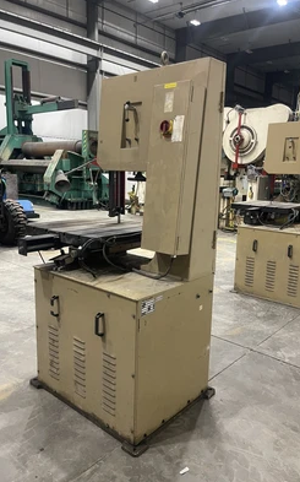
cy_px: 243
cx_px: 153
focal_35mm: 27
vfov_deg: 68.4
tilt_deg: -9.0
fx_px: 354
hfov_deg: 45.9
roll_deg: -2.7
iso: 500
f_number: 1.6
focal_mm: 5.1
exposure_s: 1/60
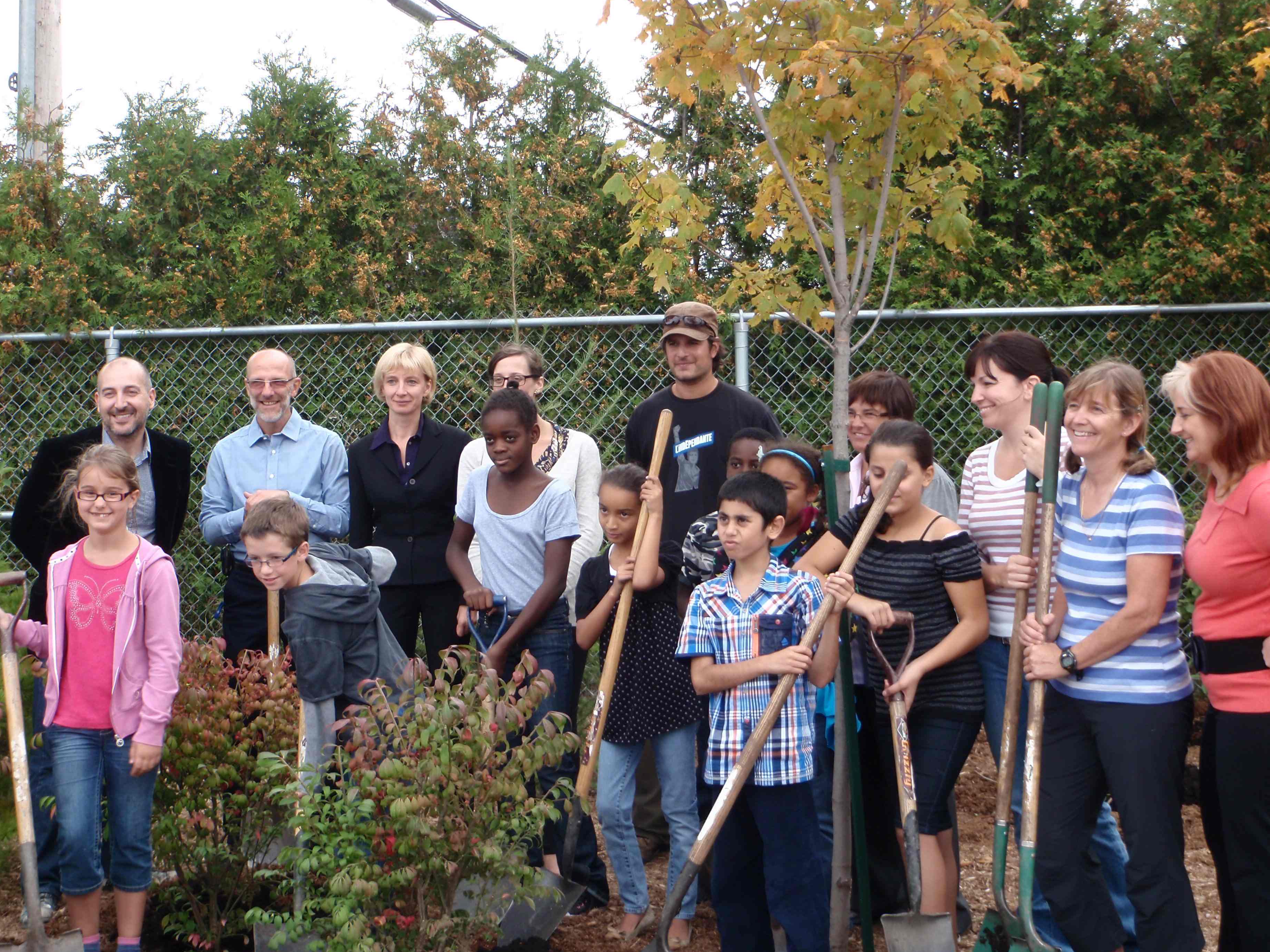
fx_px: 1944
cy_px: 485
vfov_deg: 27.5
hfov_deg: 36.2
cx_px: 636
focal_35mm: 53
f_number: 4.4
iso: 64
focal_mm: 8.89
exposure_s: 1/50
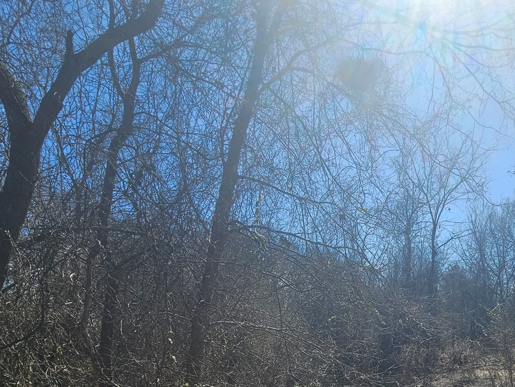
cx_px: 387
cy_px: 371
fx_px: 372
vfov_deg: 47.3
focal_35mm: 25
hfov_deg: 65.1
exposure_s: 1/2775
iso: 50
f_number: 2.2
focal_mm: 2.2
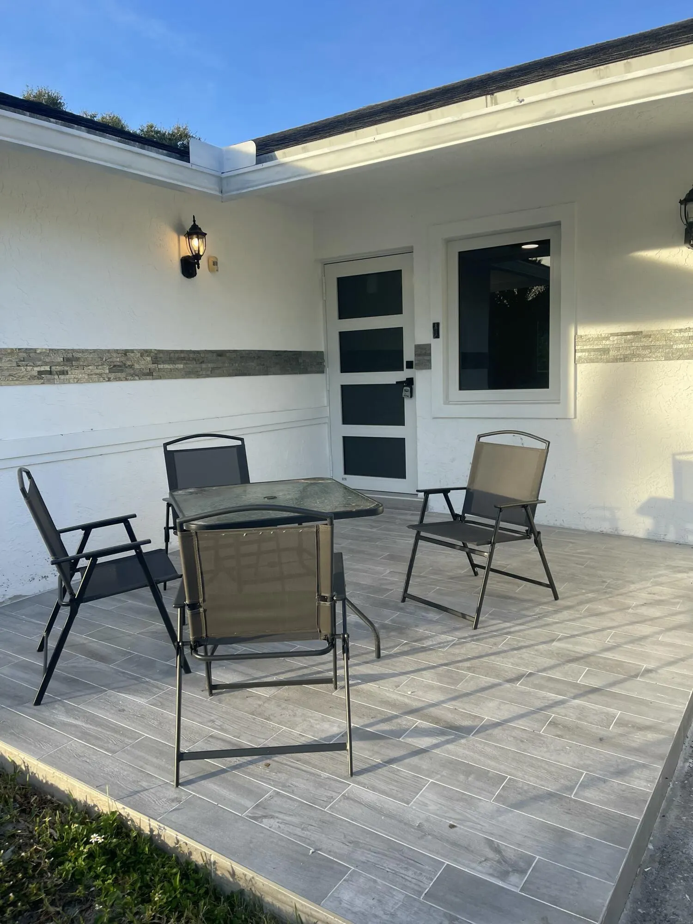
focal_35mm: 25
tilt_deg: -8.2
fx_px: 667
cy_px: 462
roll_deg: +1.2
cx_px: 346
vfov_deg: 69.4
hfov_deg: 54.9
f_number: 1.6
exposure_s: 1/605
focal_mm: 5.1
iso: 32
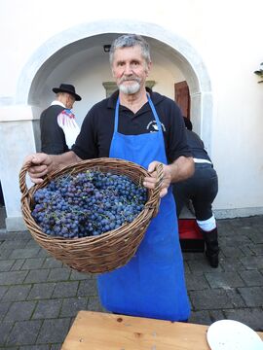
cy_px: 175
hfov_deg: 56.8
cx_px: 132
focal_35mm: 24
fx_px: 243
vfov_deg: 71.6
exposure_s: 1/40
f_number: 3.3
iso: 100
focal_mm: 4.3
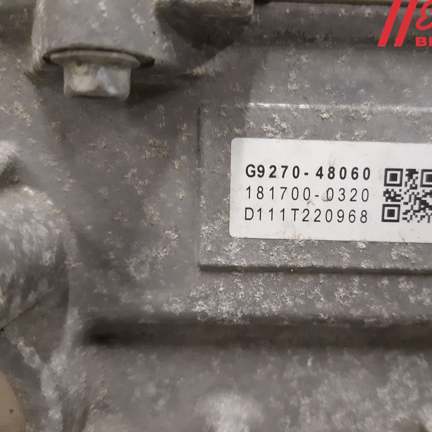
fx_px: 438
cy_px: 217
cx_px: 261
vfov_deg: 52.5
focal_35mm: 31
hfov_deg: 52.2
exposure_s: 1/50
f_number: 1.7
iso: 250
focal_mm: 3.93
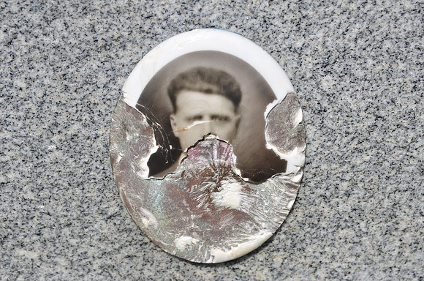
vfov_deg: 13.0
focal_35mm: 105
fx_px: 1234
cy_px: 140
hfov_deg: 19.5
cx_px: 212
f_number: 9
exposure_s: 1/320
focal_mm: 70
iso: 100
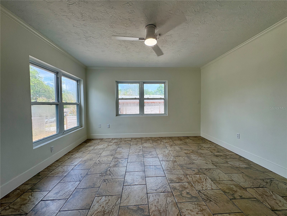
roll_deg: +1.0
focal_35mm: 14
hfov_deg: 102.1
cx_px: 144
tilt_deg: -0.9
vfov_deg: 85.7
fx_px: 116
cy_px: 108
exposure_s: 1/327
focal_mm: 2.22
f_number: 2.2
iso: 64
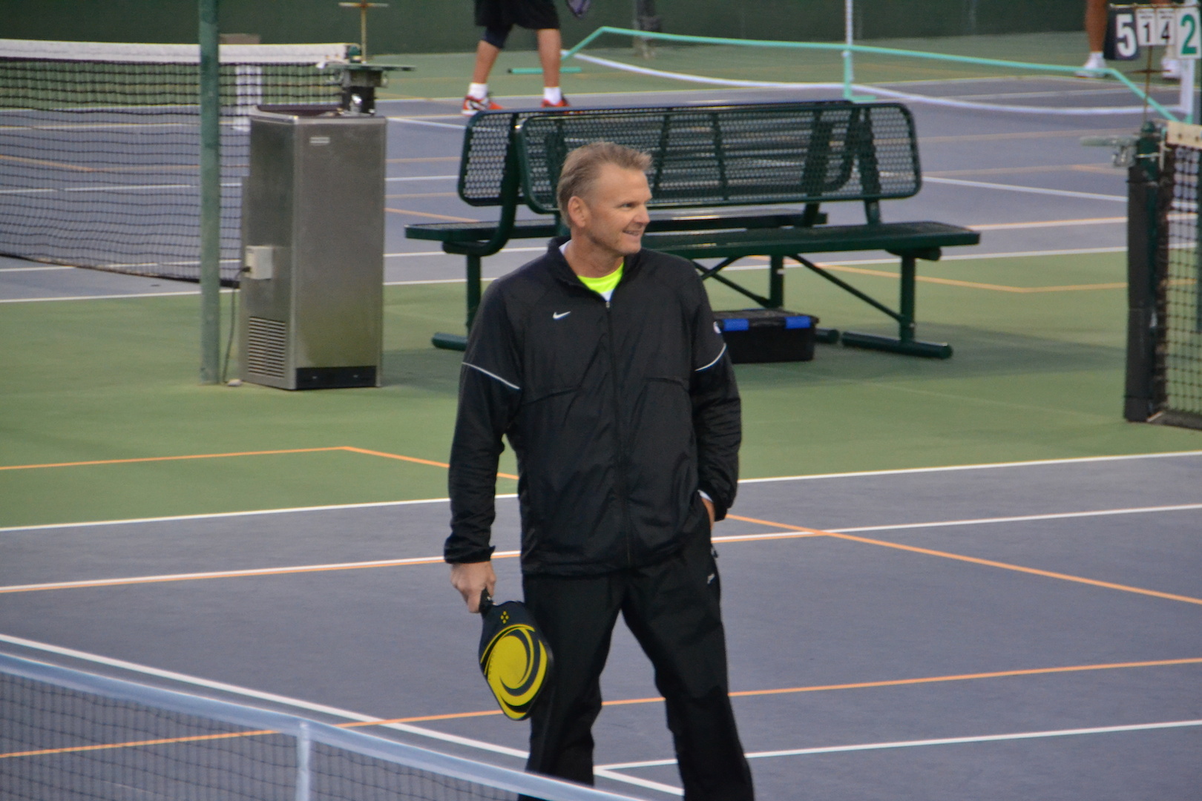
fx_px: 6761
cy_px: 400
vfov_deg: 6.8
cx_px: 601
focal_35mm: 202
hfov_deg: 10.2
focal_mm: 135
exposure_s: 1/125
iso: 2500
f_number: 6
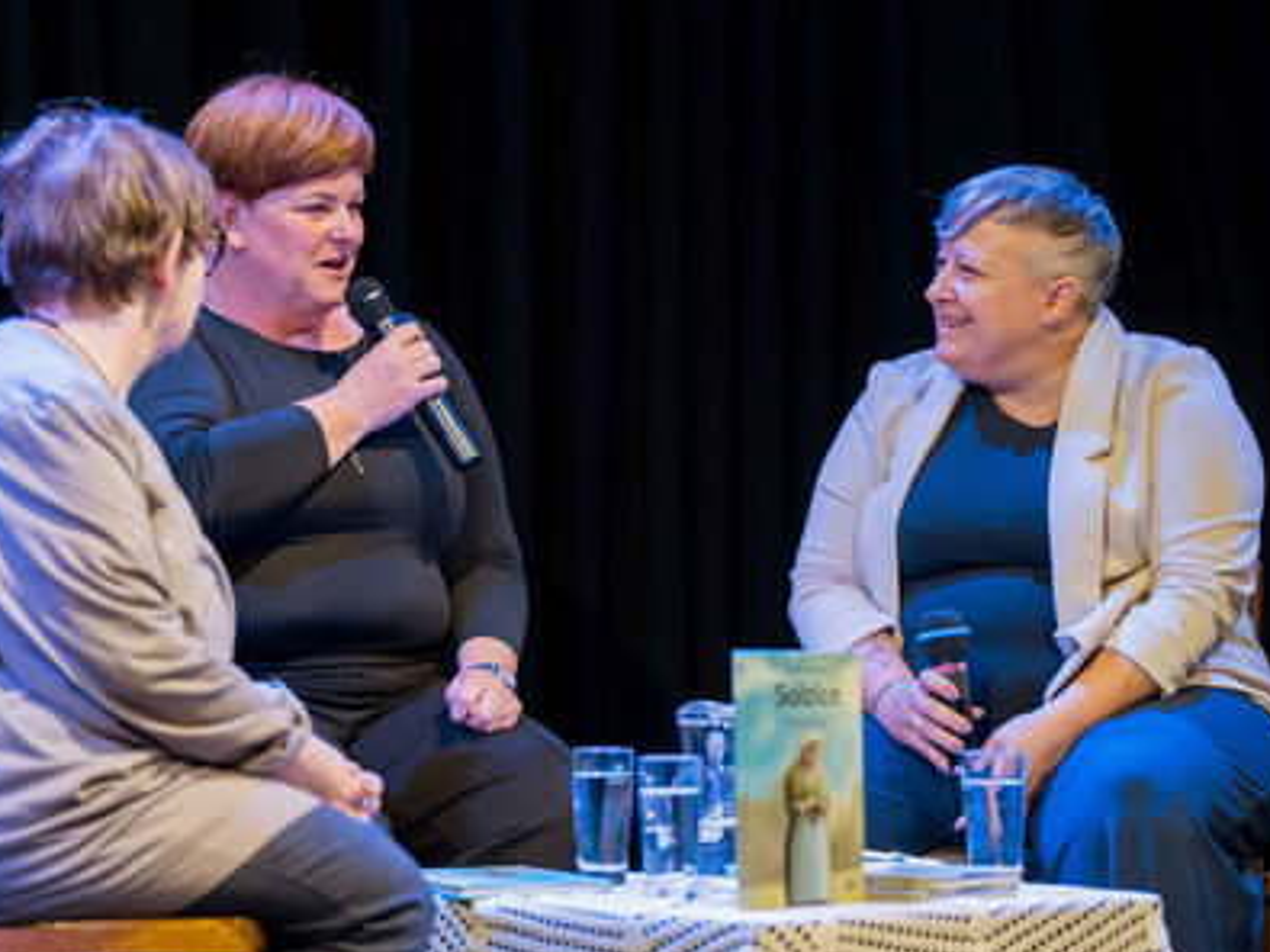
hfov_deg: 17.3
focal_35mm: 114
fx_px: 4181
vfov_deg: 13.0
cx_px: 598
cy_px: 476
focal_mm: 104
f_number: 2.8
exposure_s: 1/250
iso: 1000
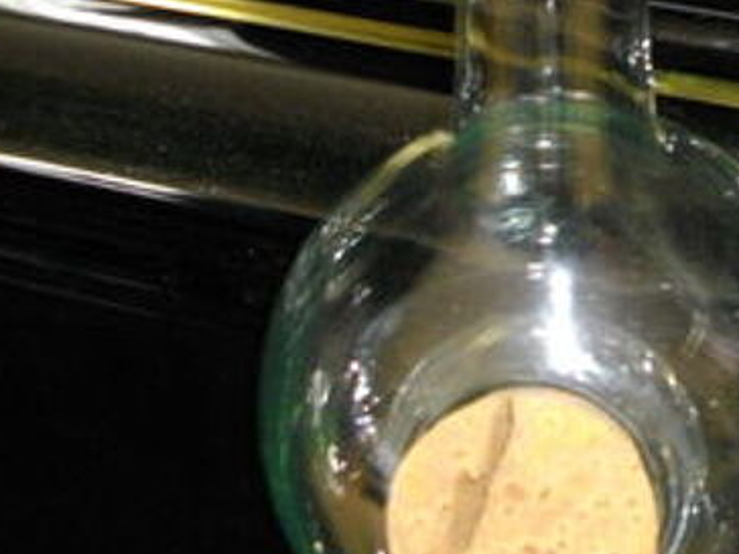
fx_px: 1879
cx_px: 564
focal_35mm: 88
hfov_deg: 22.0
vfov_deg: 16.7
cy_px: 144
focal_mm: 5.7
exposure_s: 1/3
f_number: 2.9
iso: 200
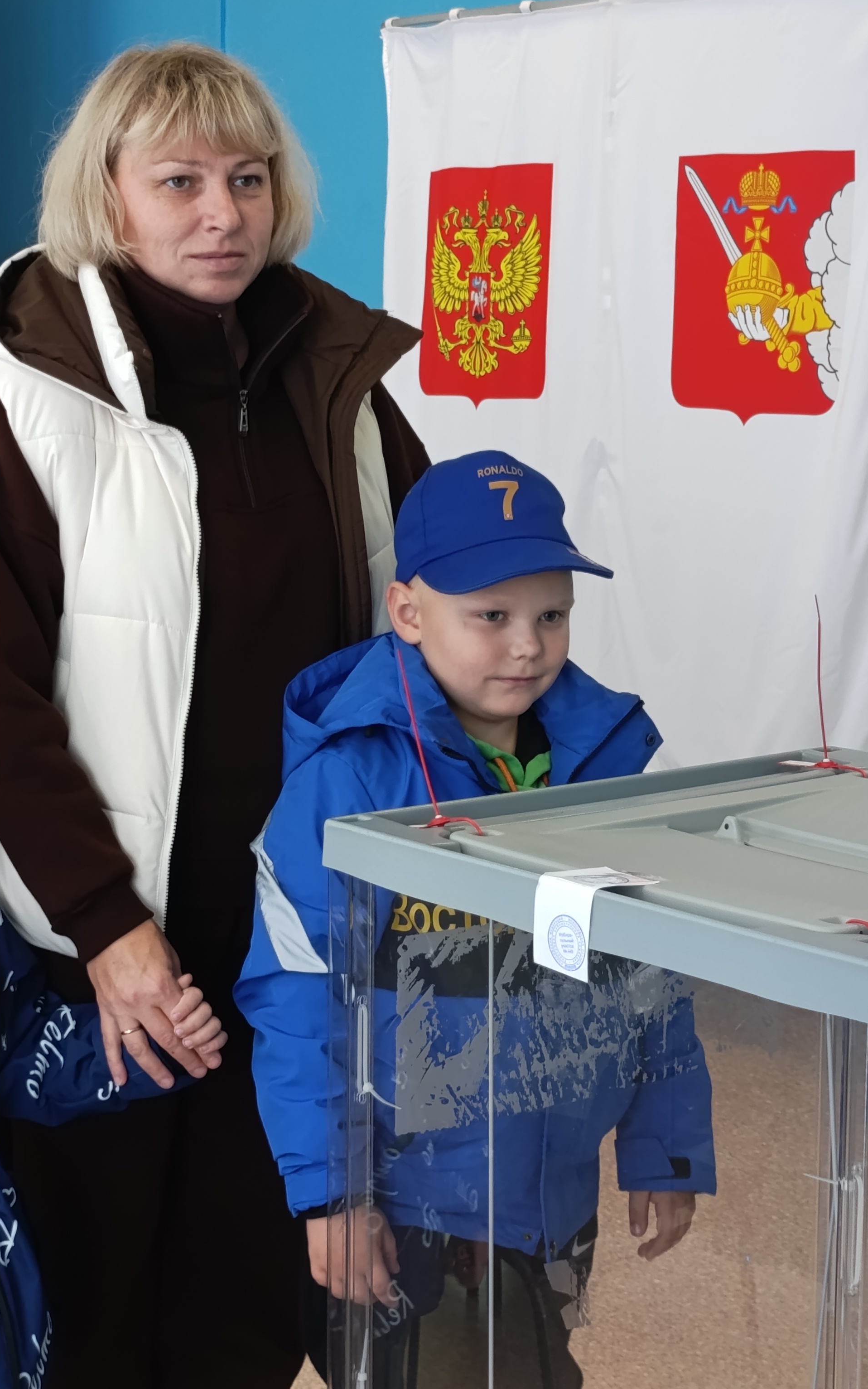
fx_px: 2460
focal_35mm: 65
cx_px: 432
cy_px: 694
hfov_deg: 20.0
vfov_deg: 31.5
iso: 320
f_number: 1.65
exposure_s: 1/99.9
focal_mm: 6.14
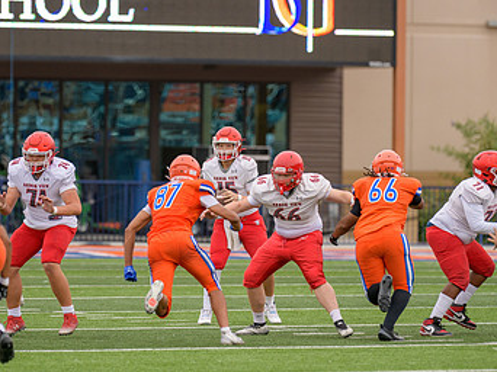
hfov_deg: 5.5
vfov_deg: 4.1
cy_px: 200
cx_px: 234
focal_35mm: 359
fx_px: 5151
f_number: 2.8
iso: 220
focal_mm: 220
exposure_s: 1/500
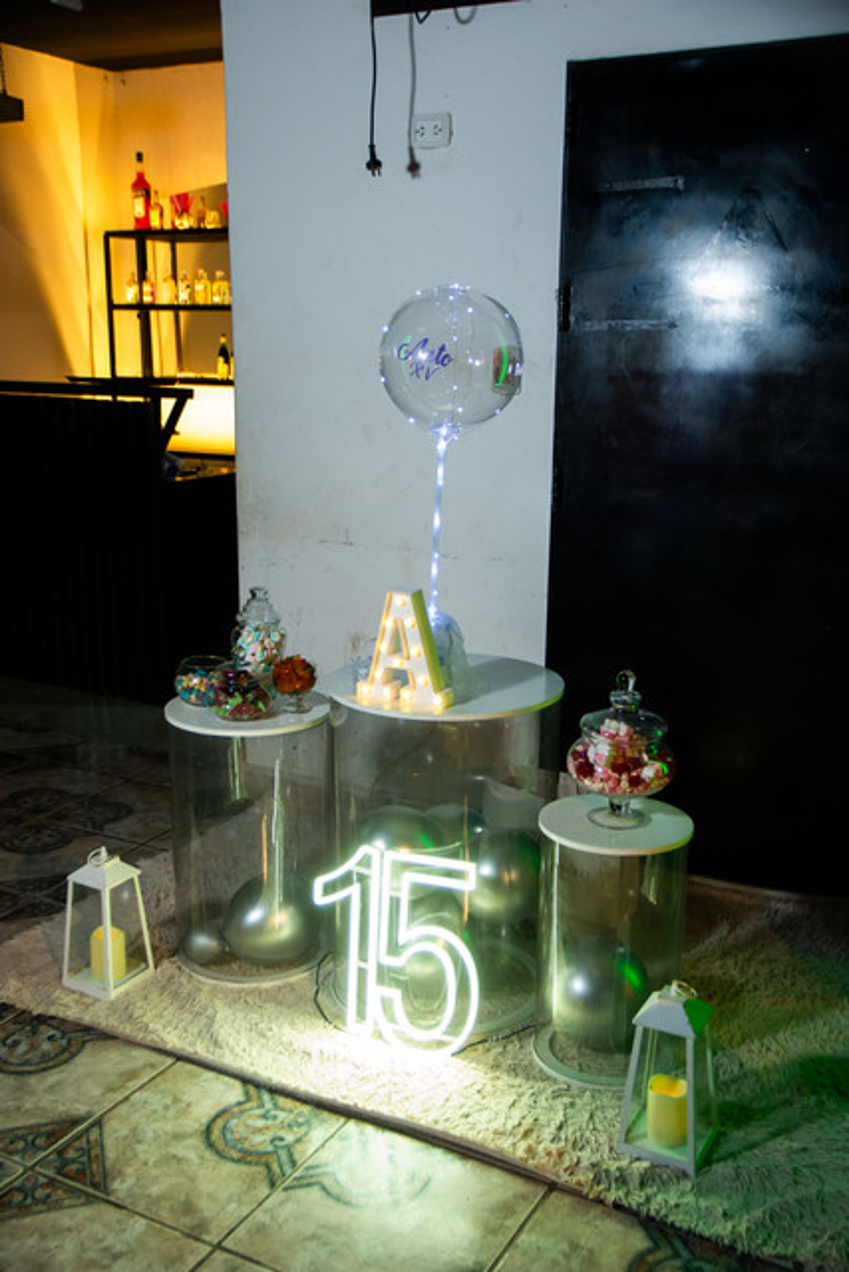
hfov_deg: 36.9
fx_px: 1273
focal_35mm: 36
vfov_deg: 53.1
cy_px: 636
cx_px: 424
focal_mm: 24
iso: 2500
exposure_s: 1/100
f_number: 3
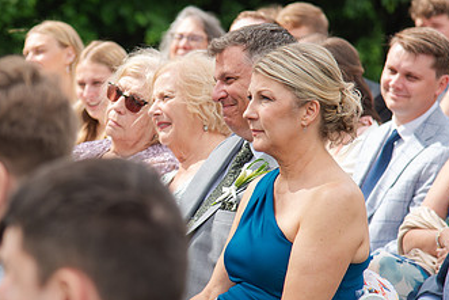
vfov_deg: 5.6
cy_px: 109
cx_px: 125
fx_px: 3044
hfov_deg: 8.4
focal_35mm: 244
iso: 100
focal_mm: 105
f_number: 4
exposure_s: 1/400
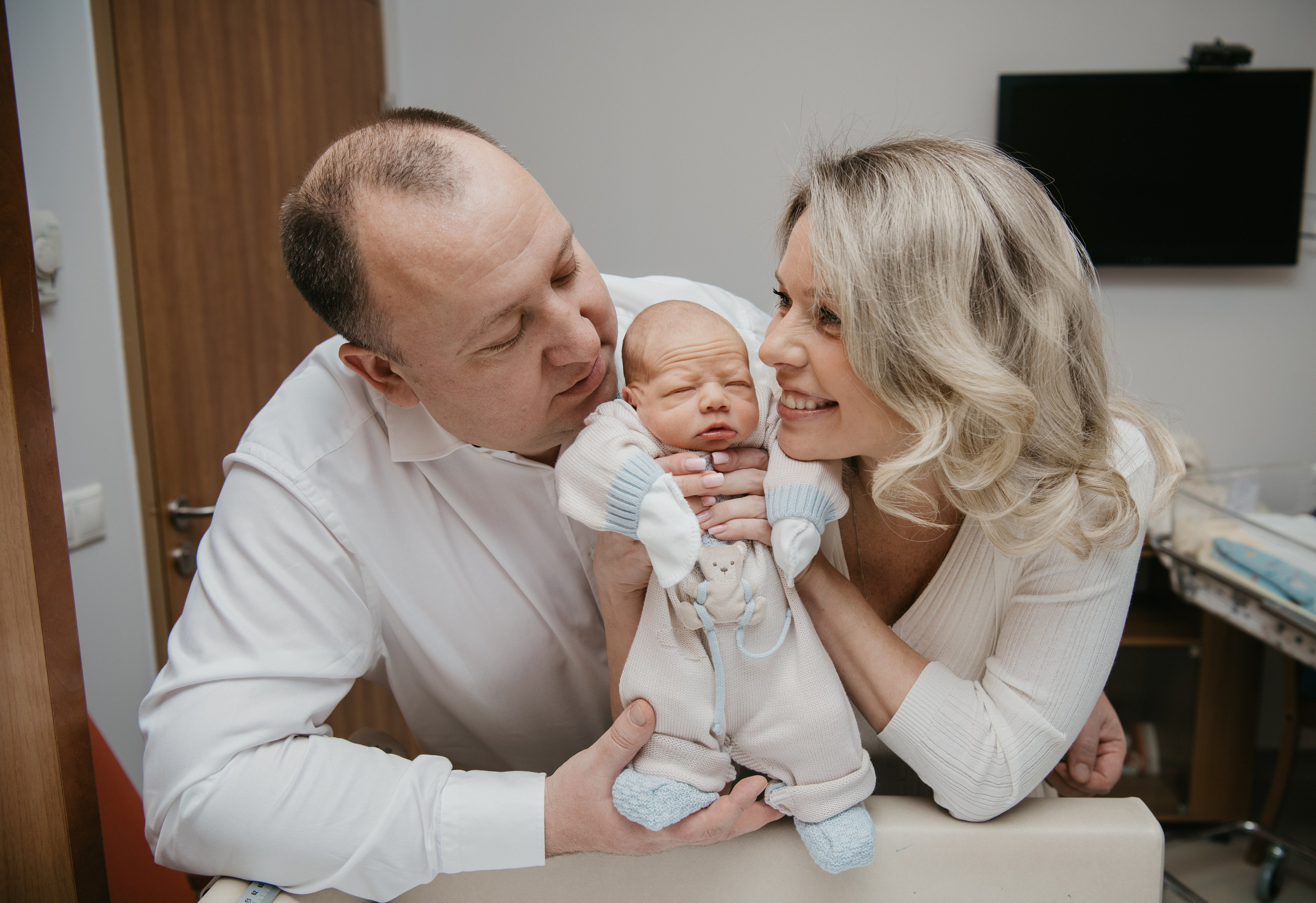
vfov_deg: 42.7
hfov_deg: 59.3
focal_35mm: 31
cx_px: 693
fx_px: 1155
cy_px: 463
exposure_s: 1/160
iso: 80
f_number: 4
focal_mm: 30
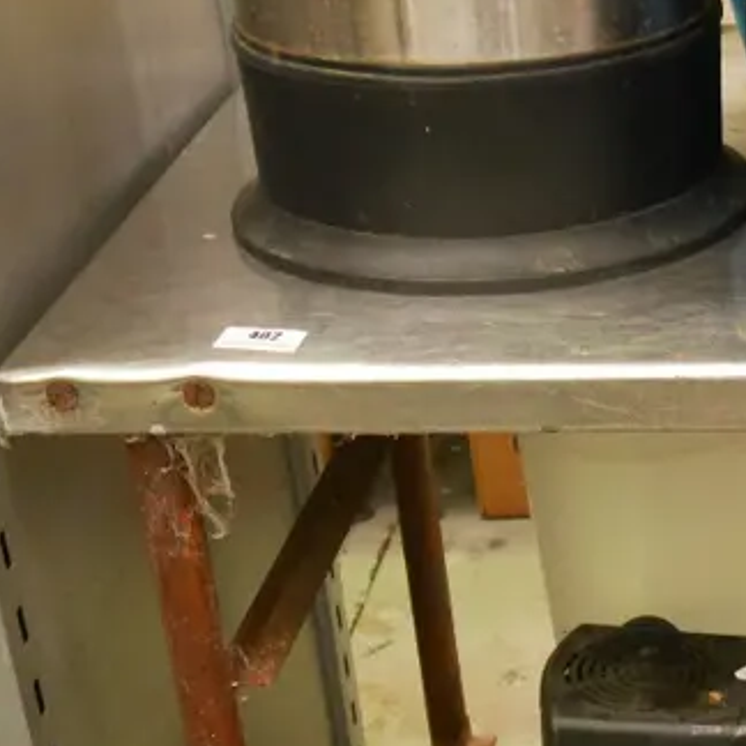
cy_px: 579
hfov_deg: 17.2
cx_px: 967
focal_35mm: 95
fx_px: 2316
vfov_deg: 18.2
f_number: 4.1
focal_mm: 17
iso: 3200
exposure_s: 1/160
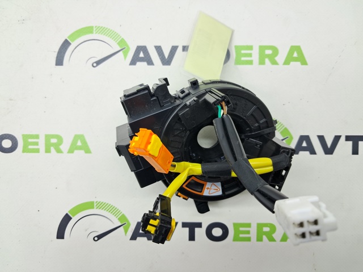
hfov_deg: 65.4
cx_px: 182
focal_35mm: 27
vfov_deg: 51.3
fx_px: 283
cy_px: 136
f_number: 1.8
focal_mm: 4
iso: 50
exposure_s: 1/60
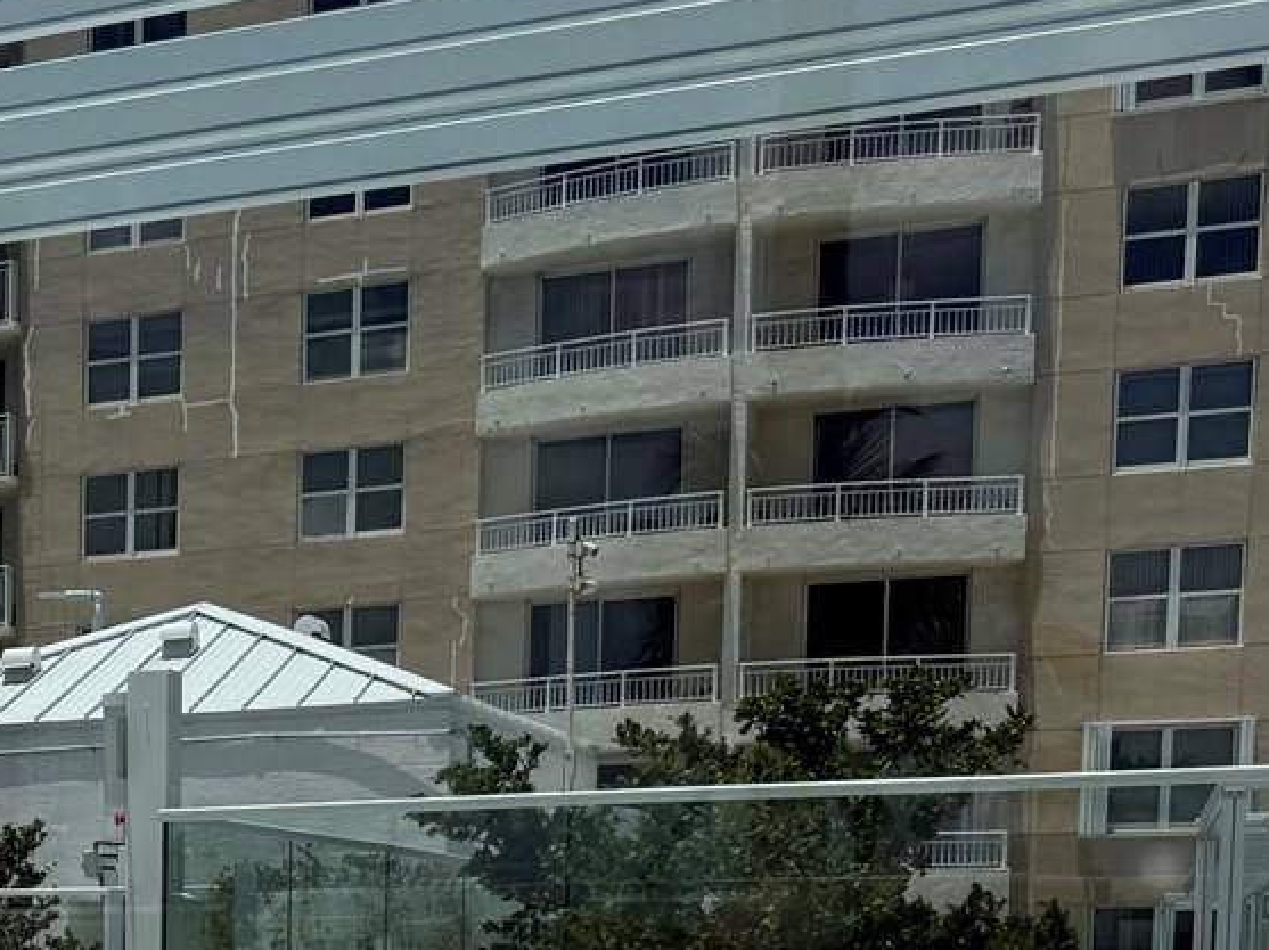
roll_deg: -0.3
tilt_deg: -4.9
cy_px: 1187
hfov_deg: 25.5
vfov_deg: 19.8
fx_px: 2528
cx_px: -232
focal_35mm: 69
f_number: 1.78
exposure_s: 1/11905
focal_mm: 6.76
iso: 80
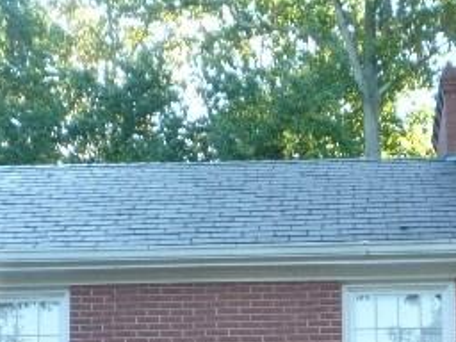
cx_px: 249
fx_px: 1581
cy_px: 540
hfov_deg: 16.4
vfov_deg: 11.7
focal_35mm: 120
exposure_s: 1/50
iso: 100
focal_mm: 5.2
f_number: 3.3
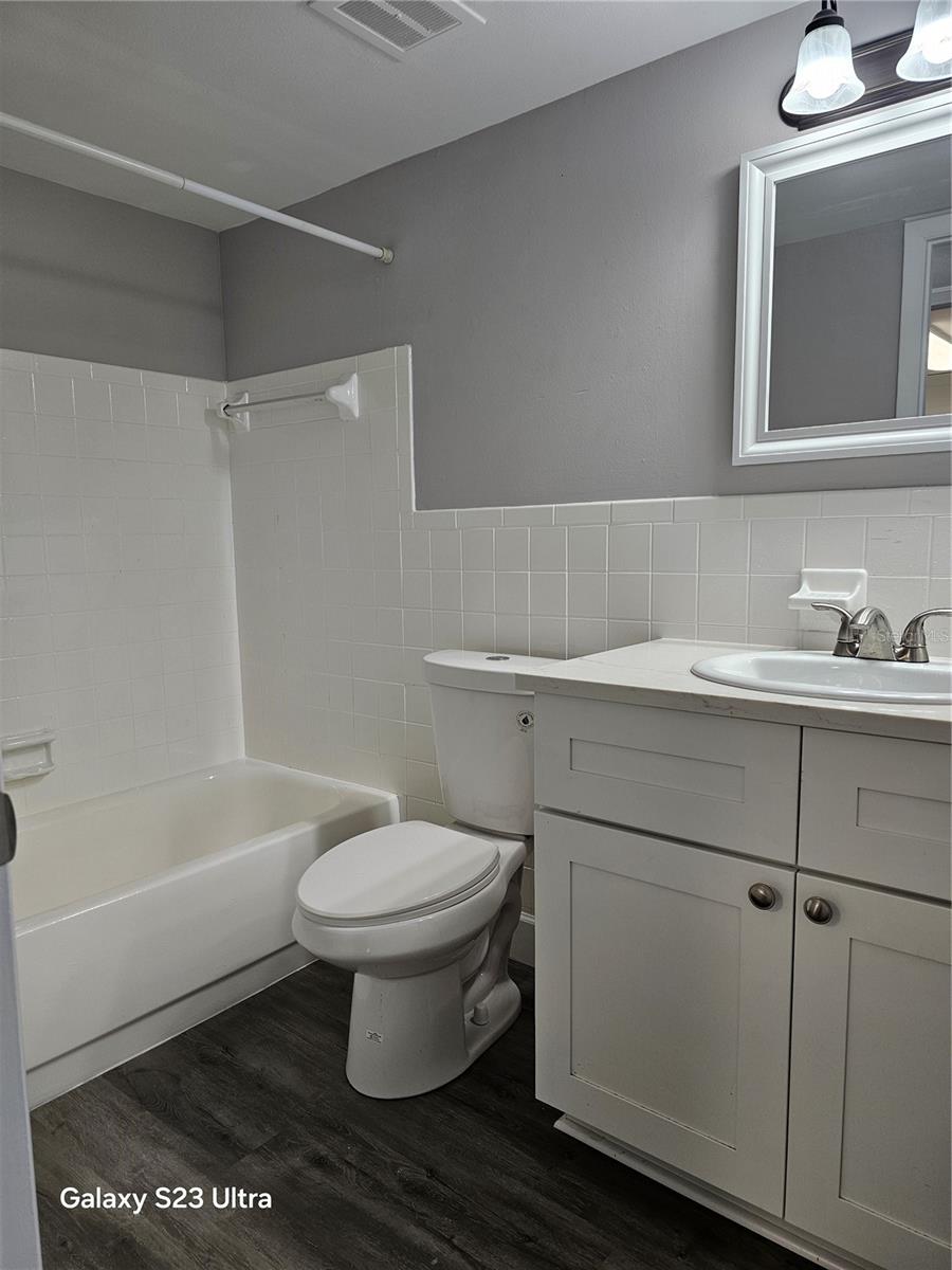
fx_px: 843
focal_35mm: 23
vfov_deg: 73.9
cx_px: 476
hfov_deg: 58.9
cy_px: 635
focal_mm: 6.3
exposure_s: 1/120
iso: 100
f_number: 1.7
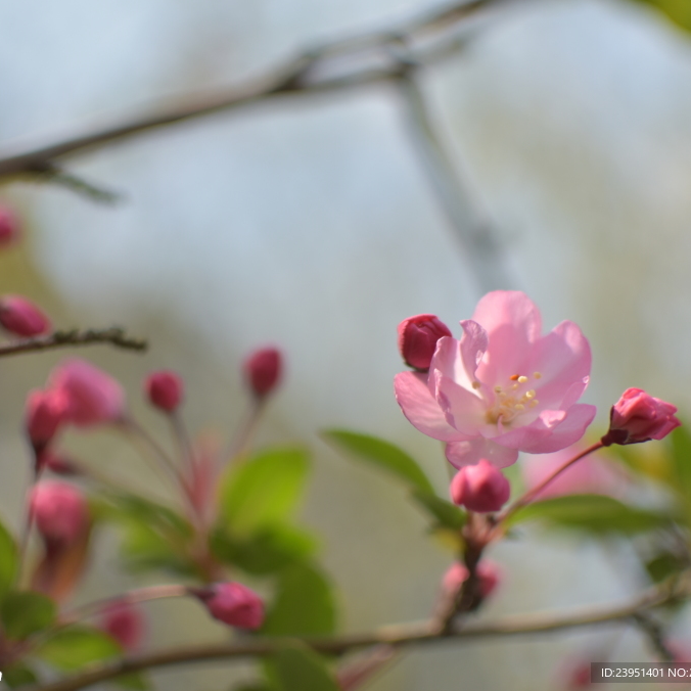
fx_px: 1528
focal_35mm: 68
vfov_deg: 25.5
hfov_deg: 25.5
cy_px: 344
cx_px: 310
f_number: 1.8
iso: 100
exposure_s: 1/4000
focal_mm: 35
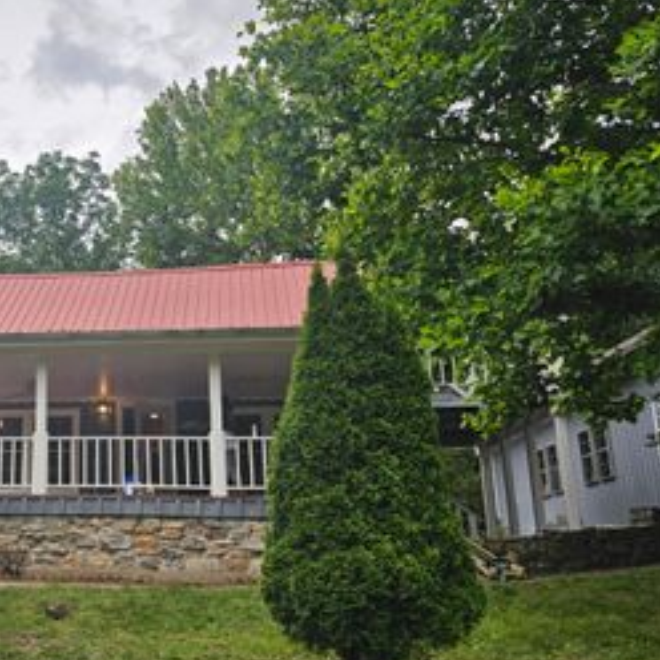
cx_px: 64
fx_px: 884
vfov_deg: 40.9
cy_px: 342
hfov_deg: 38.1
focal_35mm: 41
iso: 12
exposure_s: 1/180
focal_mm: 6.3
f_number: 1.7
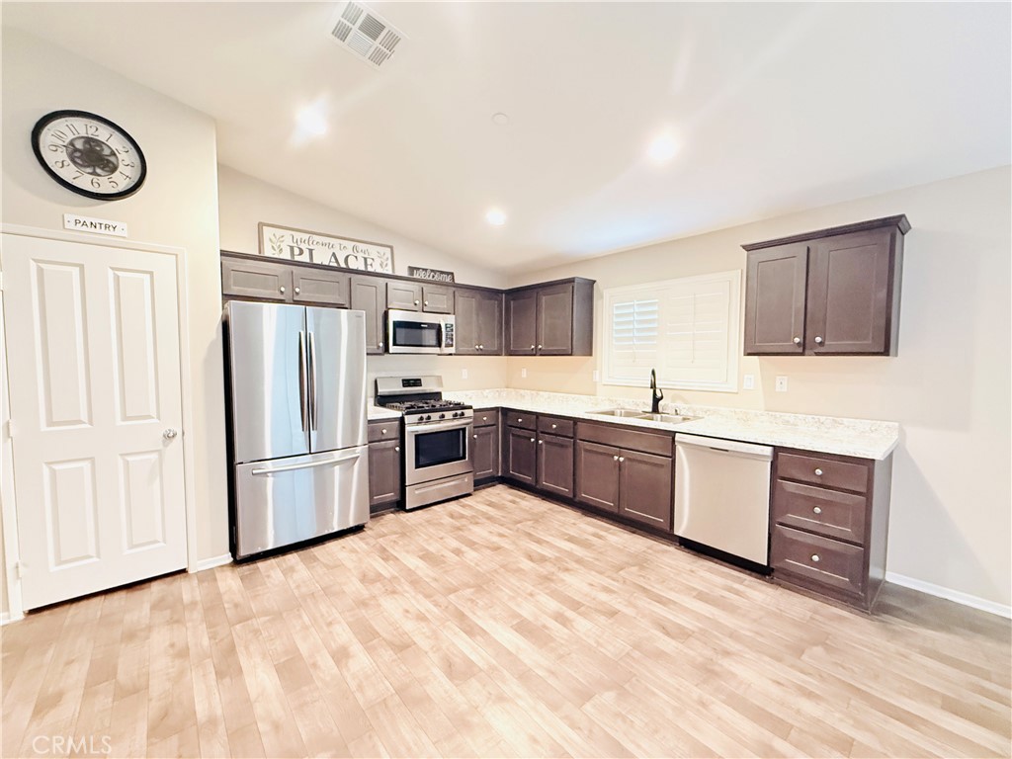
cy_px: 380
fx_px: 409
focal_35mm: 14
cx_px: 506
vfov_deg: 85.7
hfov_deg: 102.1
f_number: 2.2
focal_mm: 2.22
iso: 1000
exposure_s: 1/60
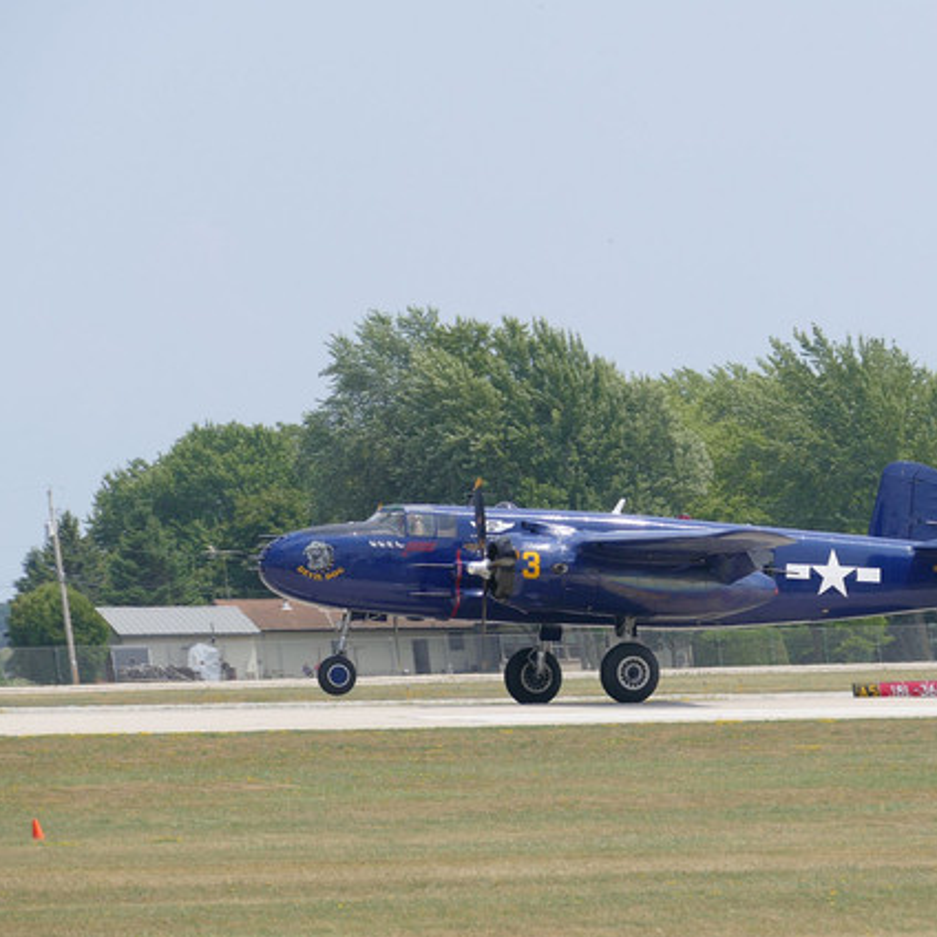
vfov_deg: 6.0
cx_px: 689
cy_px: 470
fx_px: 8881
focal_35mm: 290
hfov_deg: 6.0
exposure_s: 1/1300
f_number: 4
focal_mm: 82.28
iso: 125
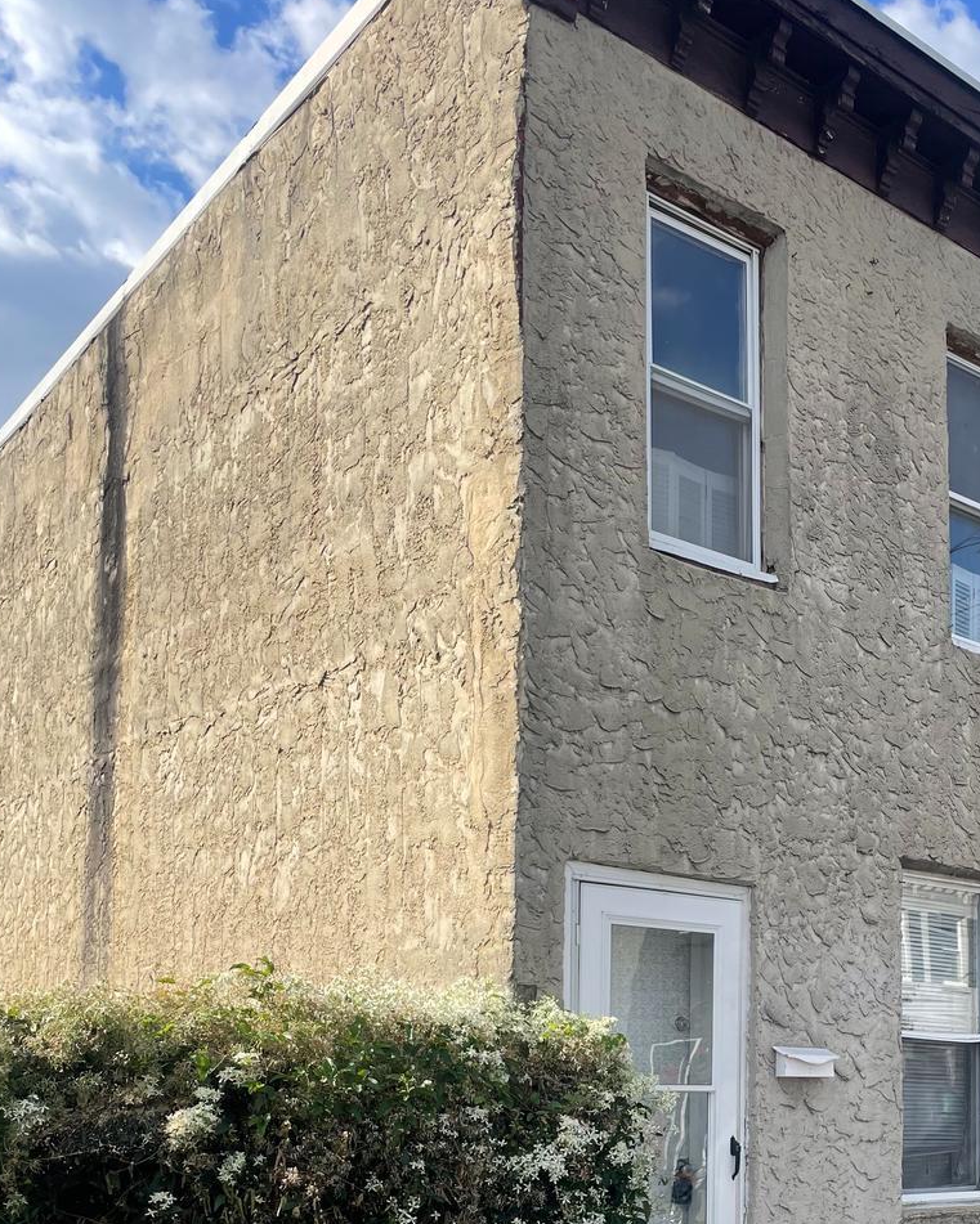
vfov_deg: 43.0
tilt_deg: +6.5
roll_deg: +0.5
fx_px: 1486
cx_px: 725
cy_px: 959
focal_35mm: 41
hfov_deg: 35.7
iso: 32
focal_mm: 4.2
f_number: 1.6
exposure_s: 1/2398
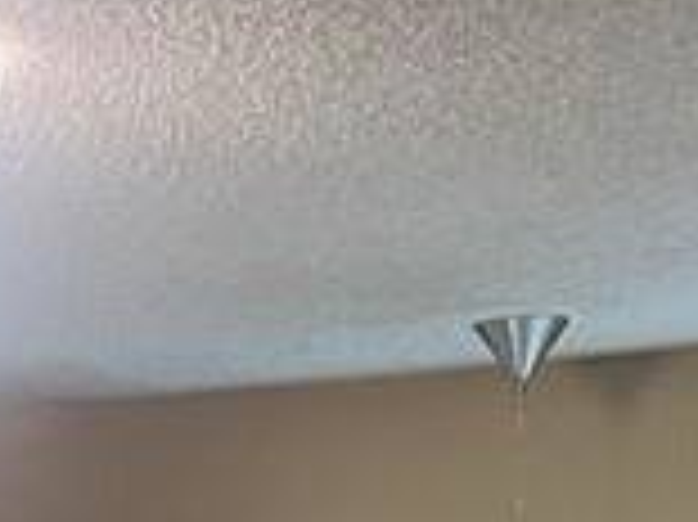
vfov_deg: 7.8
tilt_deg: -7.8
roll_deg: +0.8
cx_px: 23
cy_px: 1400
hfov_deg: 11.4
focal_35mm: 172
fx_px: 3466
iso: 160
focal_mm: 5.1
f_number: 1.6
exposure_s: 1/60
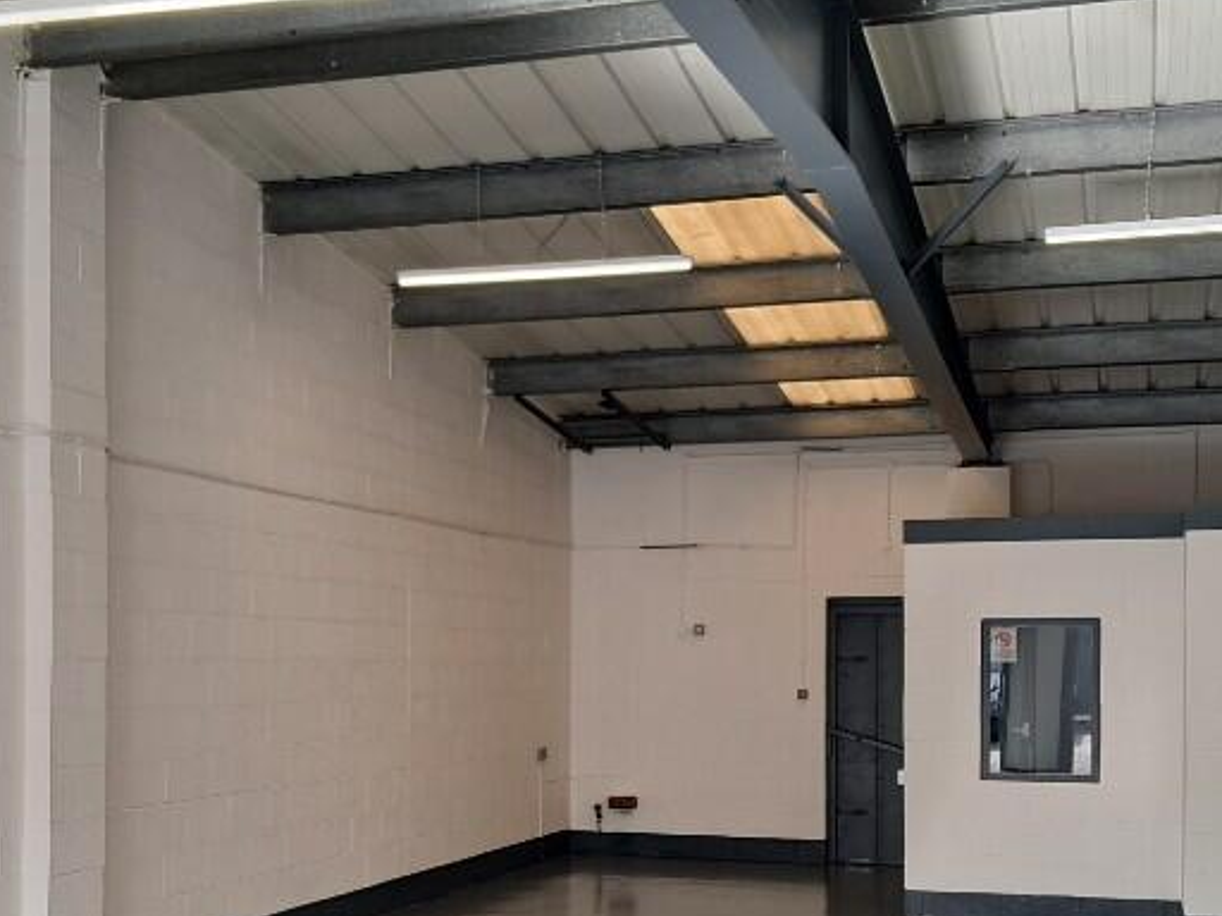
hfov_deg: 35.5
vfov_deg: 26.7
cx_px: 506
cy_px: 666
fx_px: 1906
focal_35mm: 54
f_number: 1.8
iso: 50
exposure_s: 1/50
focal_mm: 4
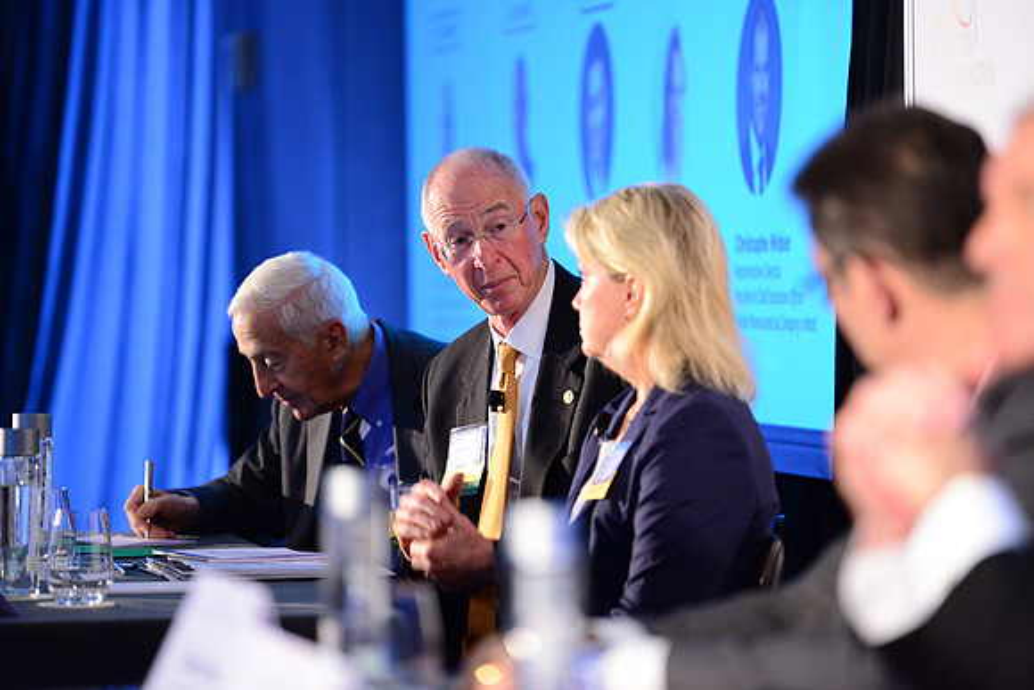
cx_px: 517
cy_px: 345
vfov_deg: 6.9
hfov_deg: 10.3
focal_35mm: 200
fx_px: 5746
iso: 4000
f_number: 2.8
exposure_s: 1/125
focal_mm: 200
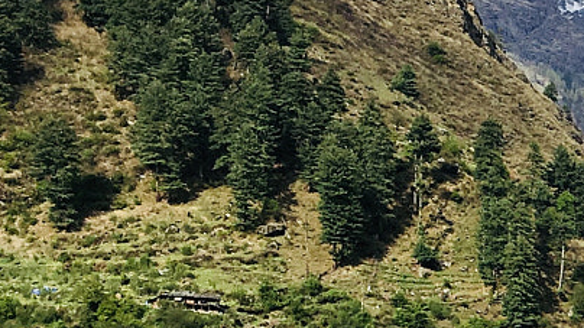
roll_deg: +0.9
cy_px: 553
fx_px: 1935
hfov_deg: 15.3
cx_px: 986
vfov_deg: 9.3
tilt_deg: +2.3
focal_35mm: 125
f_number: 2.2
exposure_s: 1/1425
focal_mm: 4.15
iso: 25
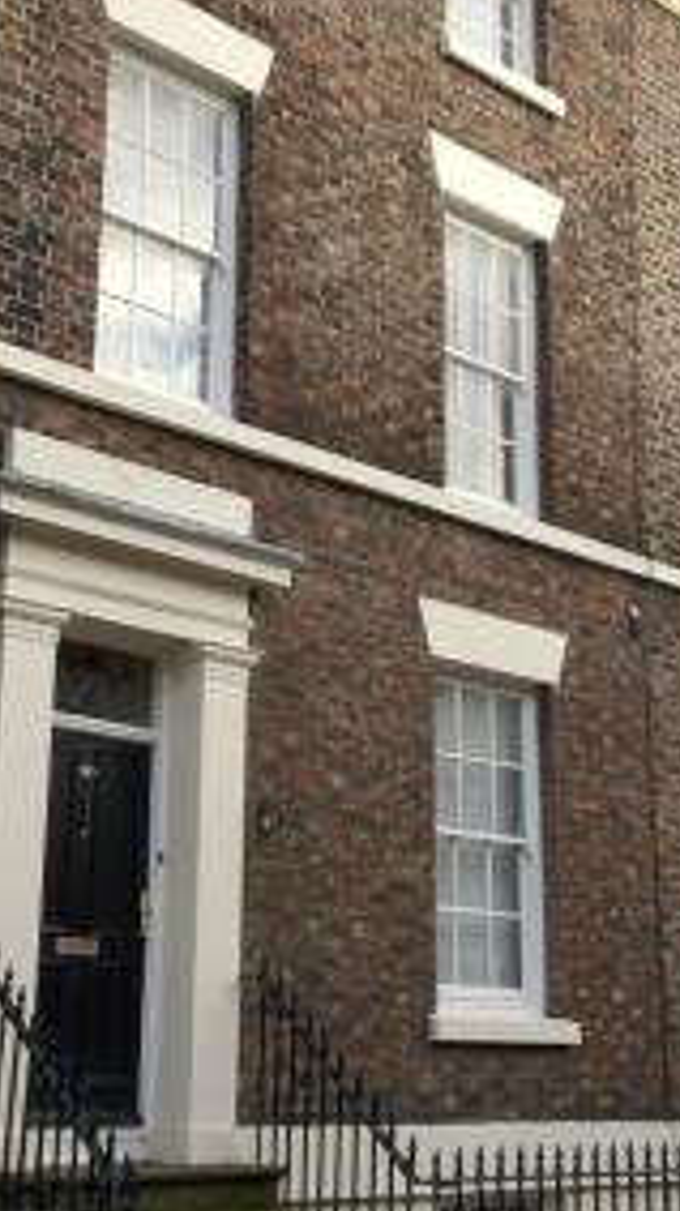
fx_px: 1893
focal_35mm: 59
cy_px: 610
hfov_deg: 20.4
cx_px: 316
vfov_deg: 35.5
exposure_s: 1/581
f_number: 2.4
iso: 64
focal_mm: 4.28
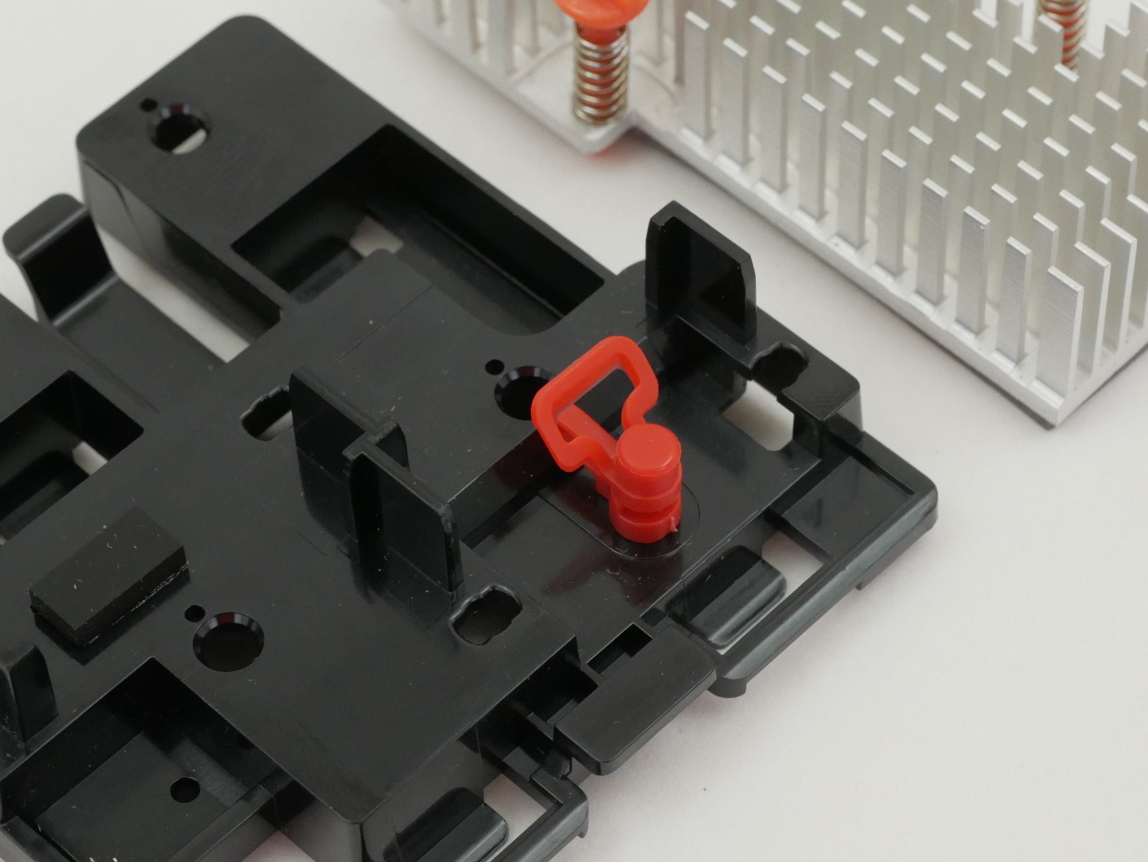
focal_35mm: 121
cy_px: 291
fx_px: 4015
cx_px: 554
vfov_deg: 12.2
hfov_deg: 16.3
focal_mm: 30
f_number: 6.3
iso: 800
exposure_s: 1/160
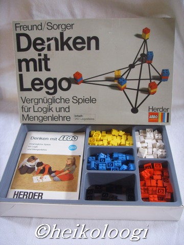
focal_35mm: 39
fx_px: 276
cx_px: 92
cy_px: 122
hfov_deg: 36.8
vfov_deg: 47.9
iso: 152
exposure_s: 1/45
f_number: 3.5
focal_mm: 6.6
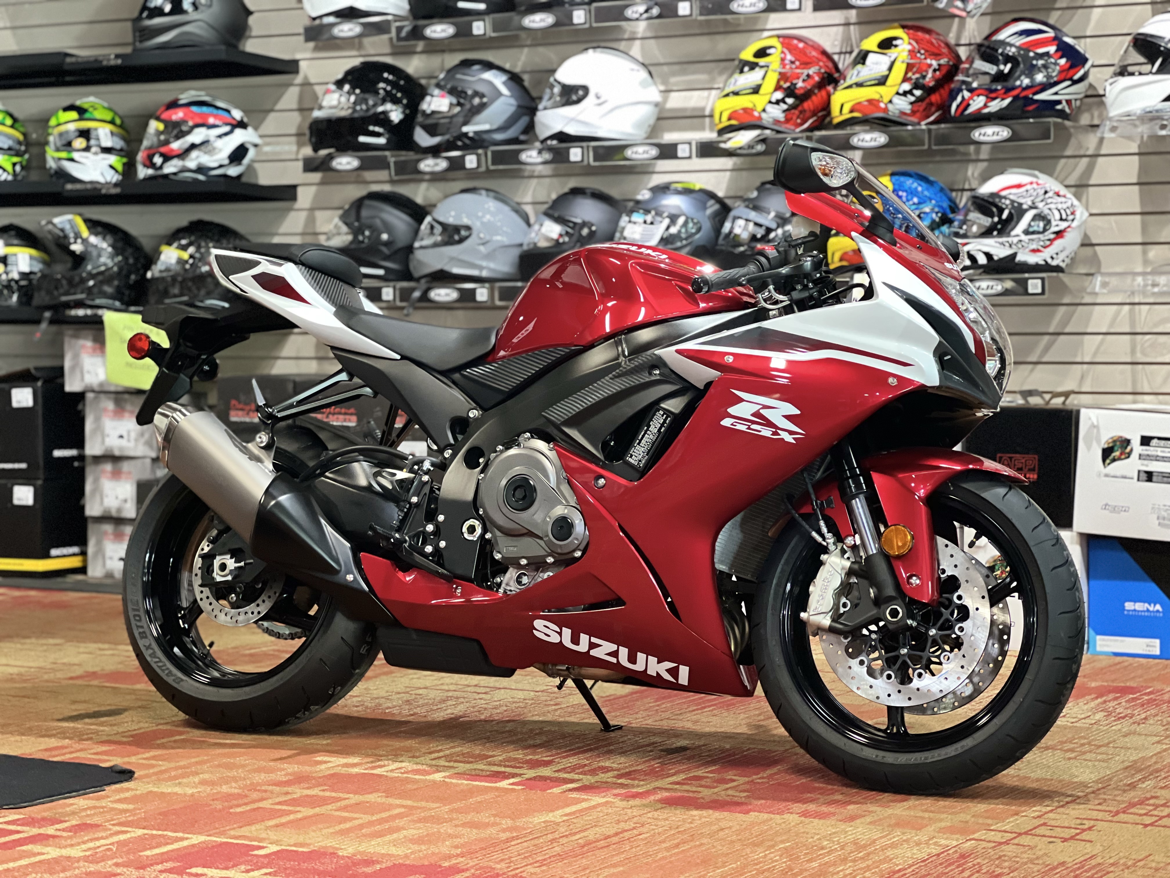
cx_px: 585
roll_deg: -0.2
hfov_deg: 25.3
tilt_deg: -2.9
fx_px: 2603
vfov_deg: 19.1
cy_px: 439
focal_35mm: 77
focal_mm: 9
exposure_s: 1/20
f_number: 2.8
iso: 400
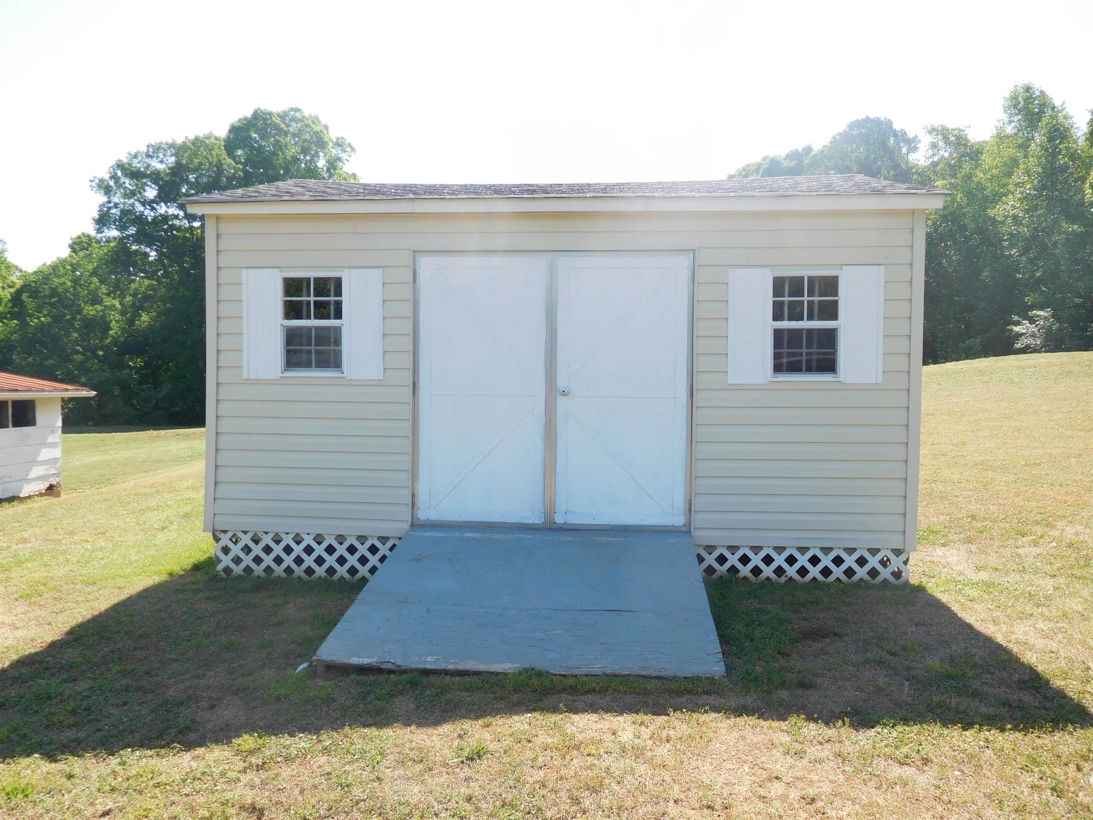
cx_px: 546
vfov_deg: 54.9
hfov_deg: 69.4
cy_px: 410
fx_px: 789
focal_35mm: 25
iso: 125
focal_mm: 4.5
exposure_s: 1/500
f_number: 3.4
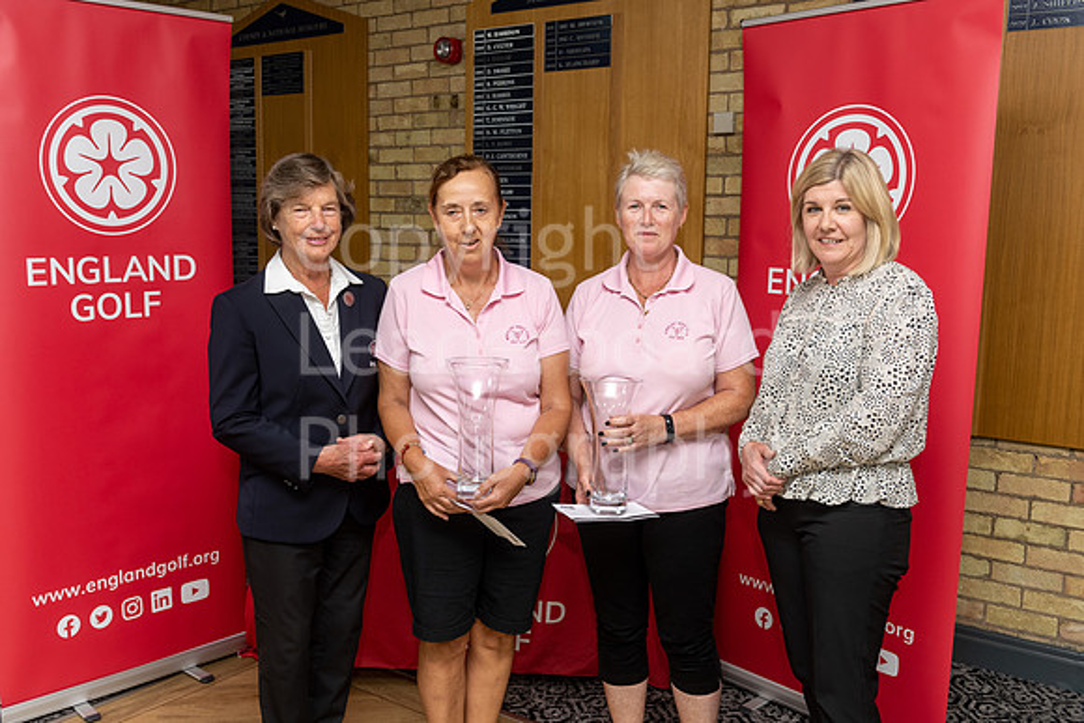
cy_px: 362
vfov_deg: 38.9
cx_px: 542
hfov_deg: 55.8
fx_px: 1024
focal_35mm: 34
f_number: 5
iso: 320
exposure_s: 1/40
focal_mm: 34
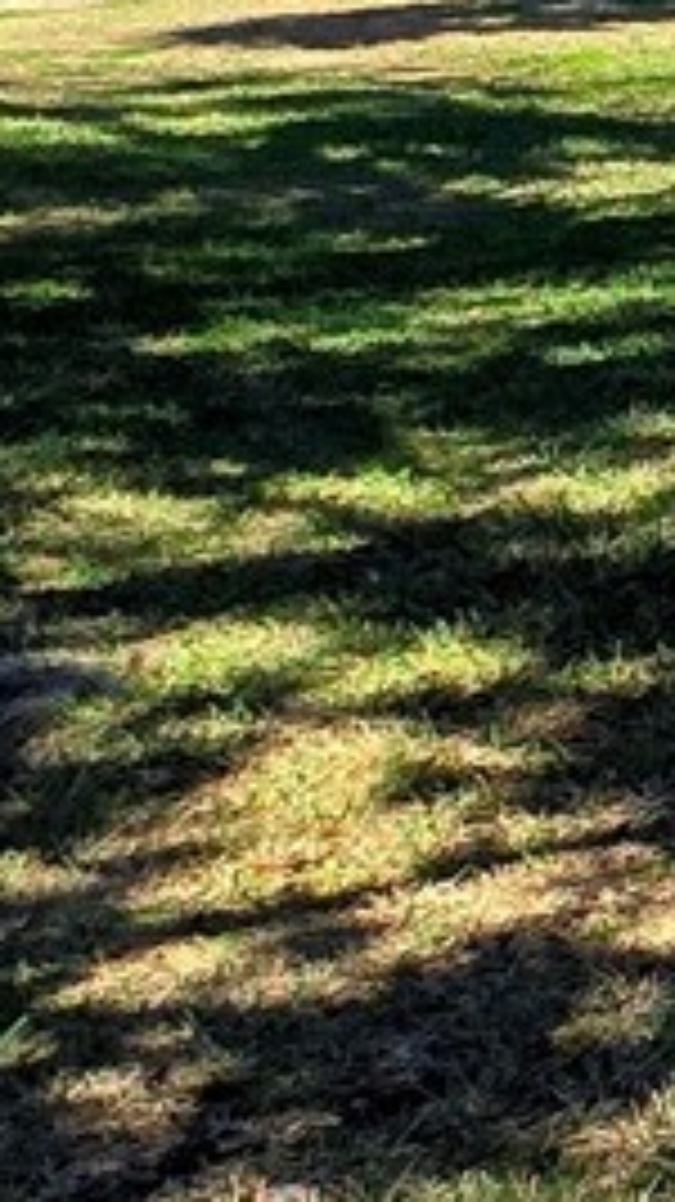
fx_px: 2707
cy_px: -90
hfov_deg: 7.3
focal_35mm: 85
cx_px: 2988
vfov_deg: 23.6
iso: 50
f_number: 2.2
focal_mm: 2.2
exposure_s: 1/1325
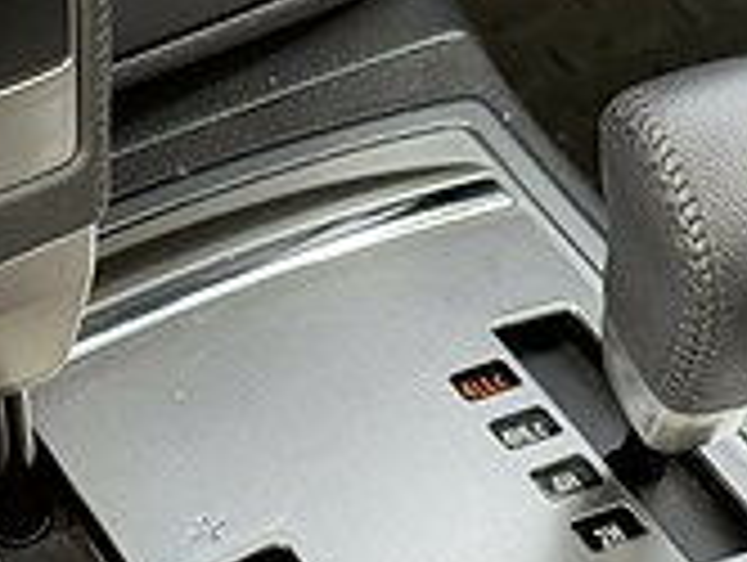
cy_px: 247
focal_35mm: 158
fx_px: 3415
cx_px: 99
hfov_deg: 12.4
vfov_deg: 9.4
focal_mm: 6.76
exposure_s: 1/179
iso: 125
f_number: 1.78
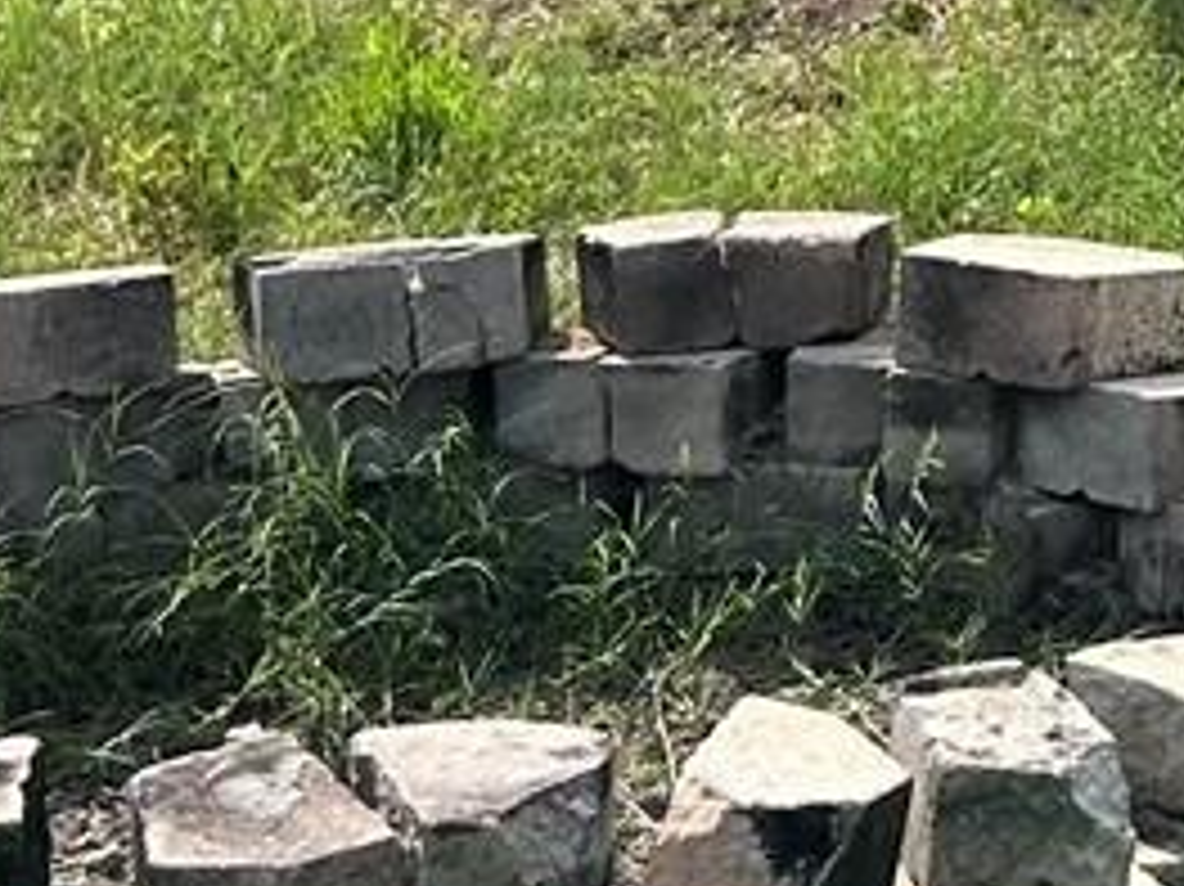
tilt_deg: -6.9
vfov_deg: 9.1
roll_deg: -0.6
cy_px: -522
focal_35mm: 158
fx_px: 5402
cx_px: 2314
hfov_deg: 11.4
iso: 50
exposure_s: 1/2915
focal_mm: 5.7
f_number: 1.5
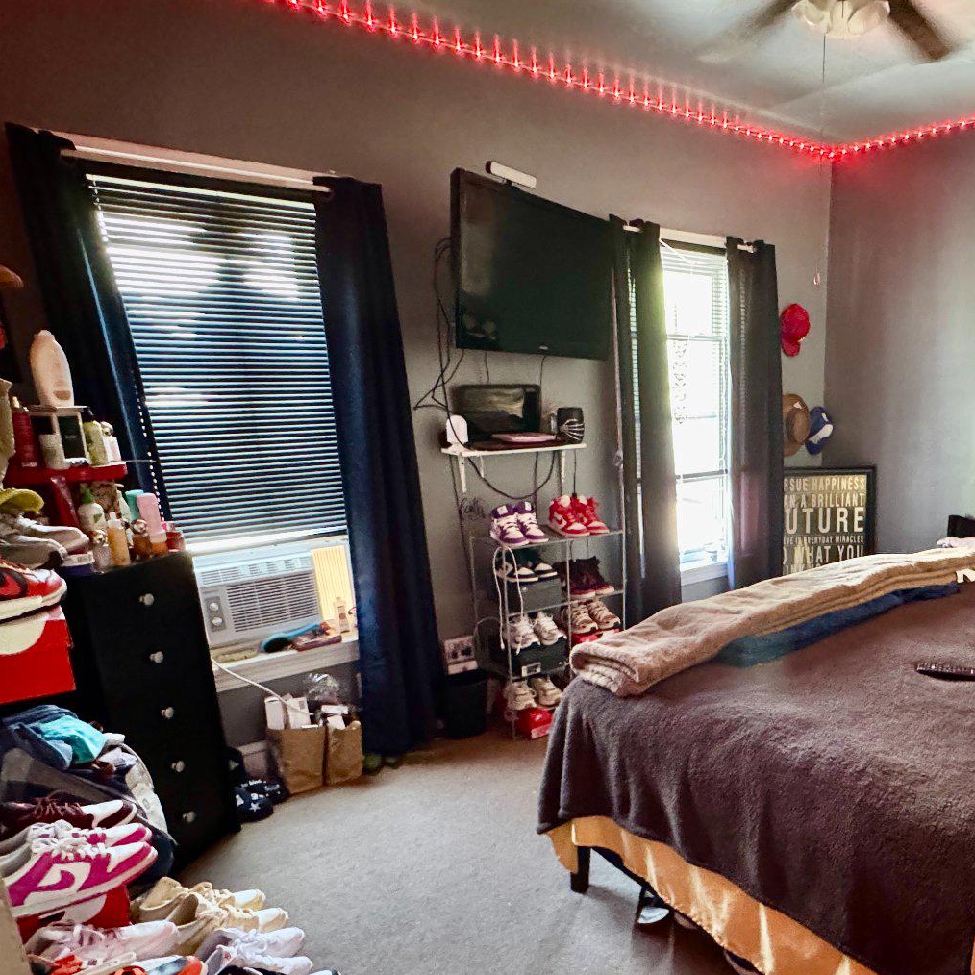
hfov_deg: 59.6
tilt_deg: -16.4
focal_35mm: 25
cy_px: 605
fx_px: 797
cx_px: 729
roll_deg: -0.2
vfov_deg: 62.1
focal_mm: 2.22
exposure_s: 1/30
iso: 1250
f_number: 2.2
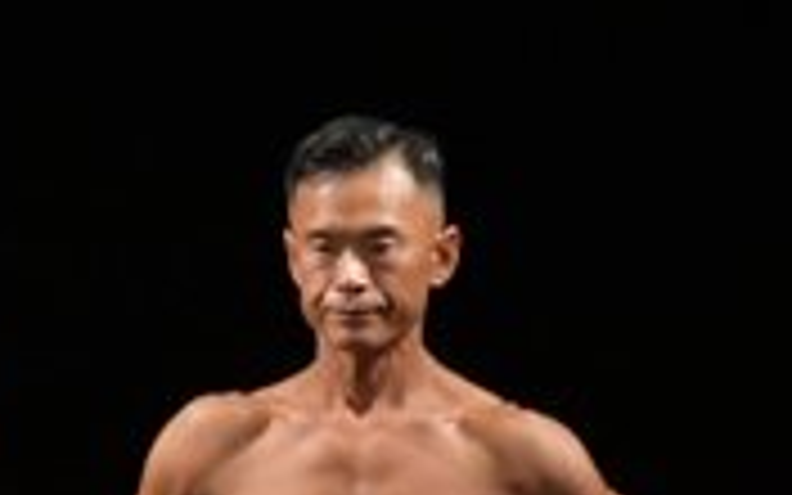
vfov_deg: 1.2
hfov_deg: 1.9
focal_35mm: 1079
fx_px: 23290
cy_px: 1044
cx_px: -38
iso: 3200
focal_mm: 160
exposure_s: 1/400
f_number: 5.6
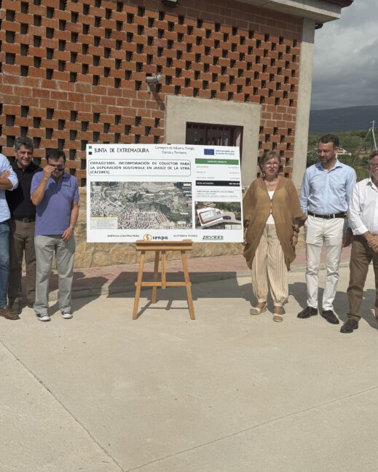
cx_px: 111
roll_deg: -1.4
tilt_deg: -6.7
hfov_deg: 39.4
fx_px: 517
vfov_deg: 49.1
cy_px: 232
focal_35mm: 37
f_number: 1.78
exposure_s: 1/11905
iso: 80
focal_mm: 6.76
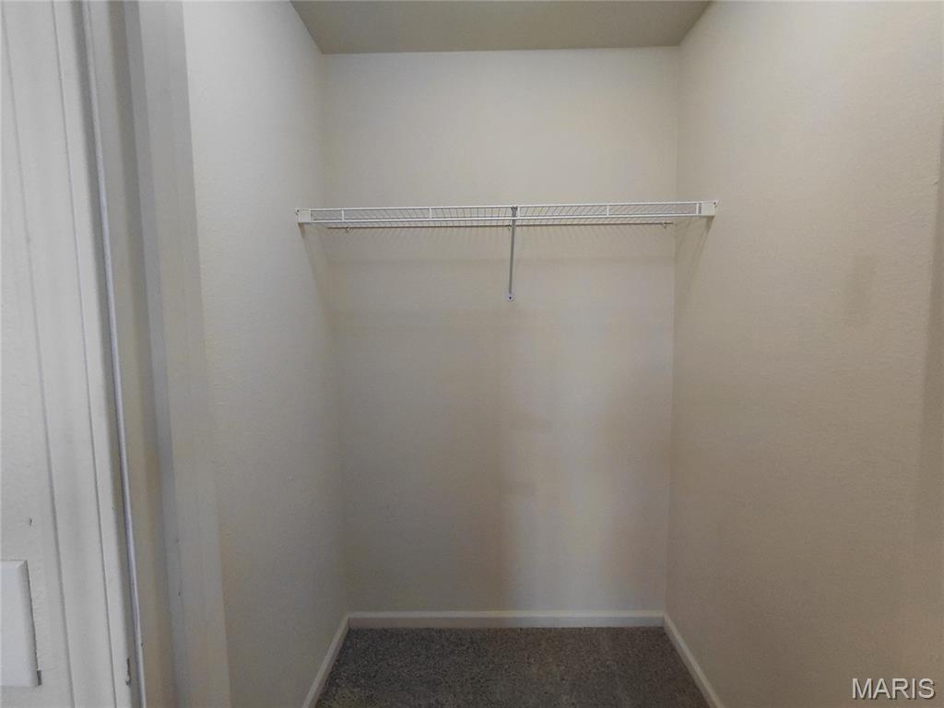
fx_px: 436
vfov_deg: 78.1
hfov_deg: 94.5
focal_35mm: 16
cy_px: 354
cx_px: 472
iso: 125
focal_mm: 1.64
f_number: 2.2
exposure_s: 1/60
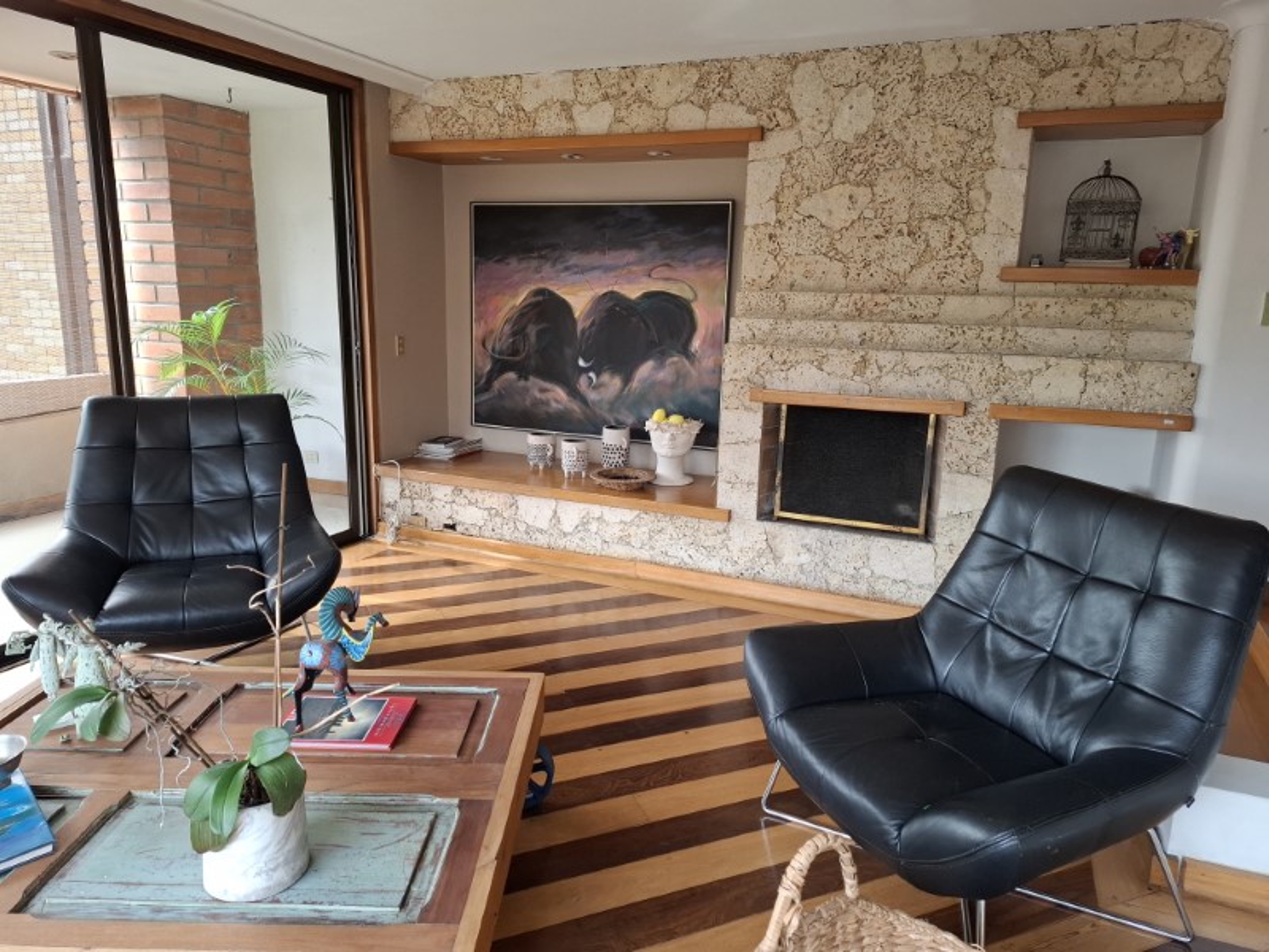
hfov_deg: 73.9
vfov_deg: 58.9
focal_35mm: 23
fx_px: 843
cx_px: 634
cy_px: 476
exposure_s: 1/120
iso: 250
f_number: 1.8
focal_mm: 5.54
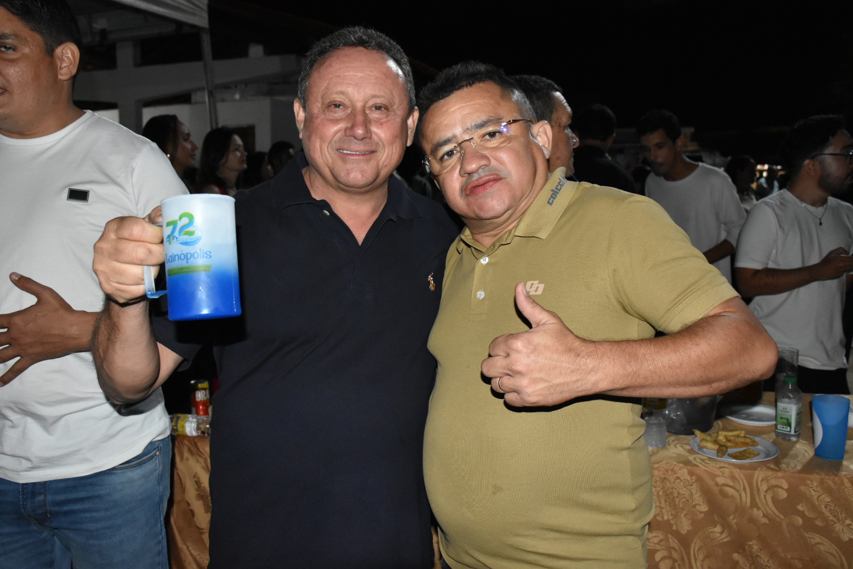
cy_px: 284
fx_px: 782
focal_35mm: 33
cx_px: 426
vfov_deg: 40.0
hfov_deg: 57.2
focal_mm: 22
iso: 2500
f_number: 5
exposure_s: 1/100
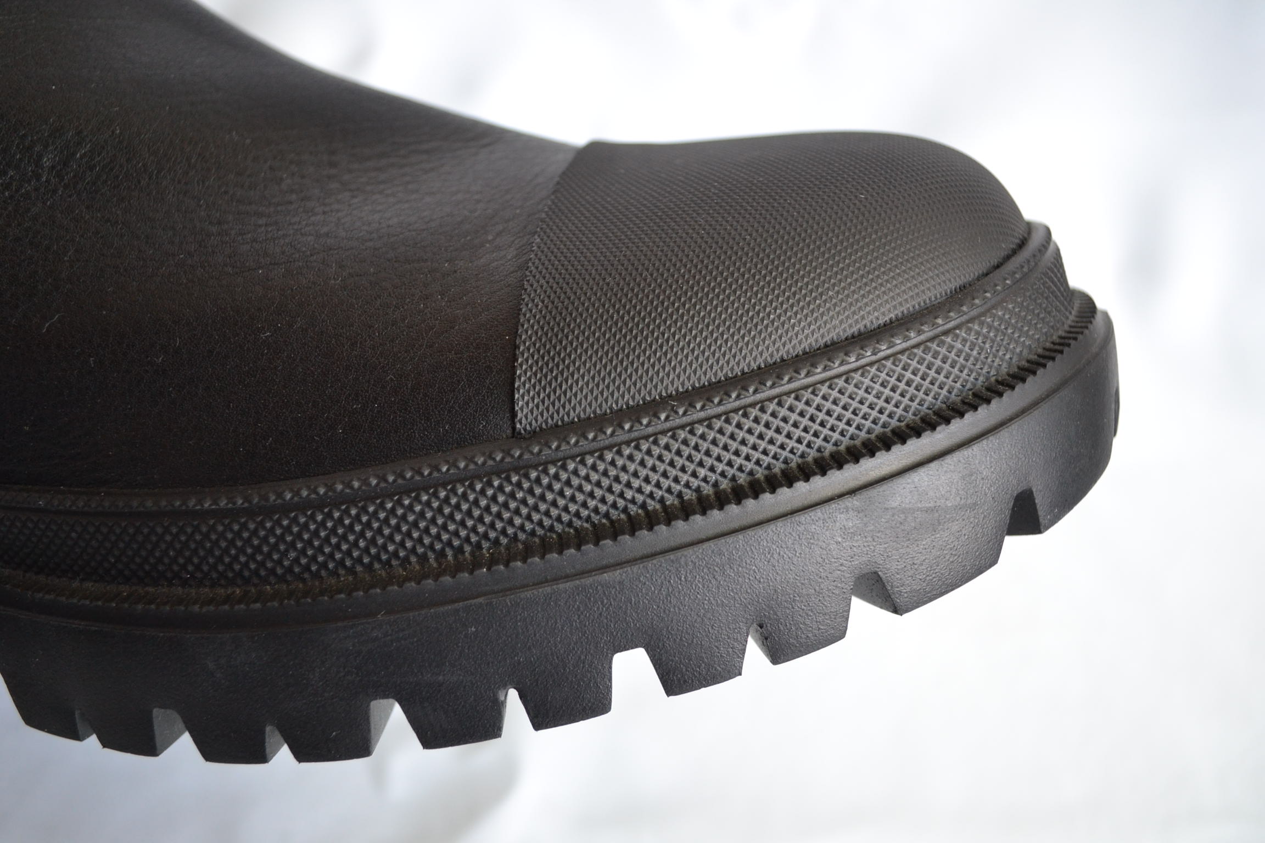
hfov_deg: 57.2
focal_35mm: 33
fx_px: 1159
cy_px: 422
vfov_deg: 40.0
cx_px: 632
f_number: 3.8
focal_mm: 22
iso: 800
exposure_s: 1/60
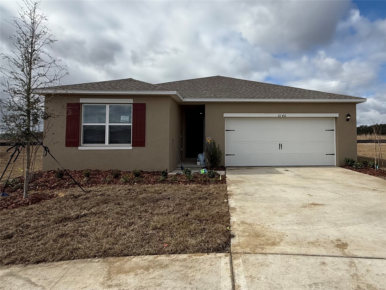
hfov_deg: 102.1
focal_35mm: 14
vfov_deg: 85.7
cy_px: 145
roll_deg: -0.2
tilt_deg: +2.8
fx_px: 156
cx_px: 193
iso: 50
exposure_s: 1/2976
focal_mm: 2.22
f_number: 2.2
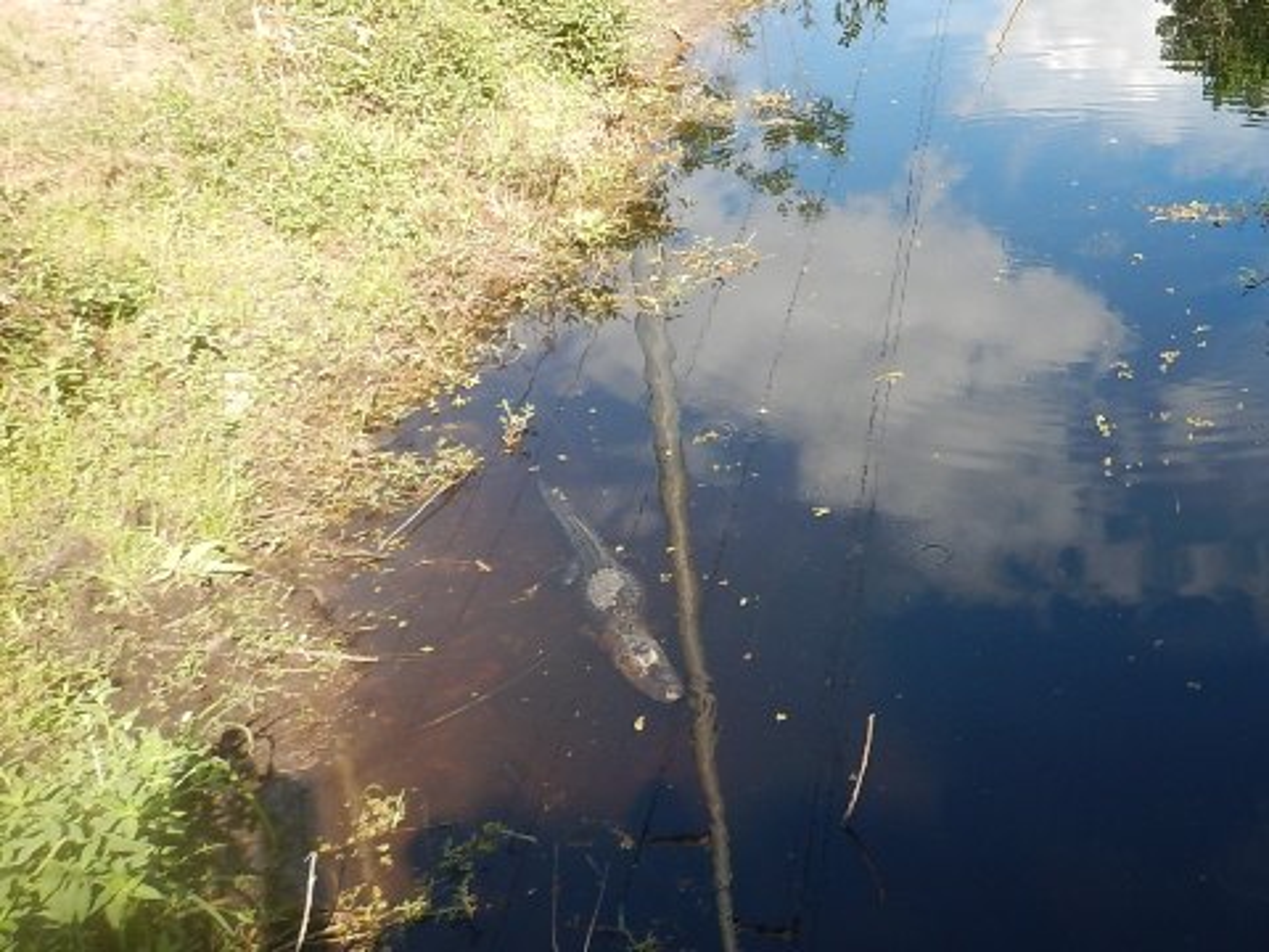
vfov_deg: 56.8
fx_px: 880
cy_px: 476
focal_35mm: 24
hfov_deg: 71.6
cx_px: 634
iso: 125
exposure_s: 1/500
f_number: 2.8
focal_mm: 4.3
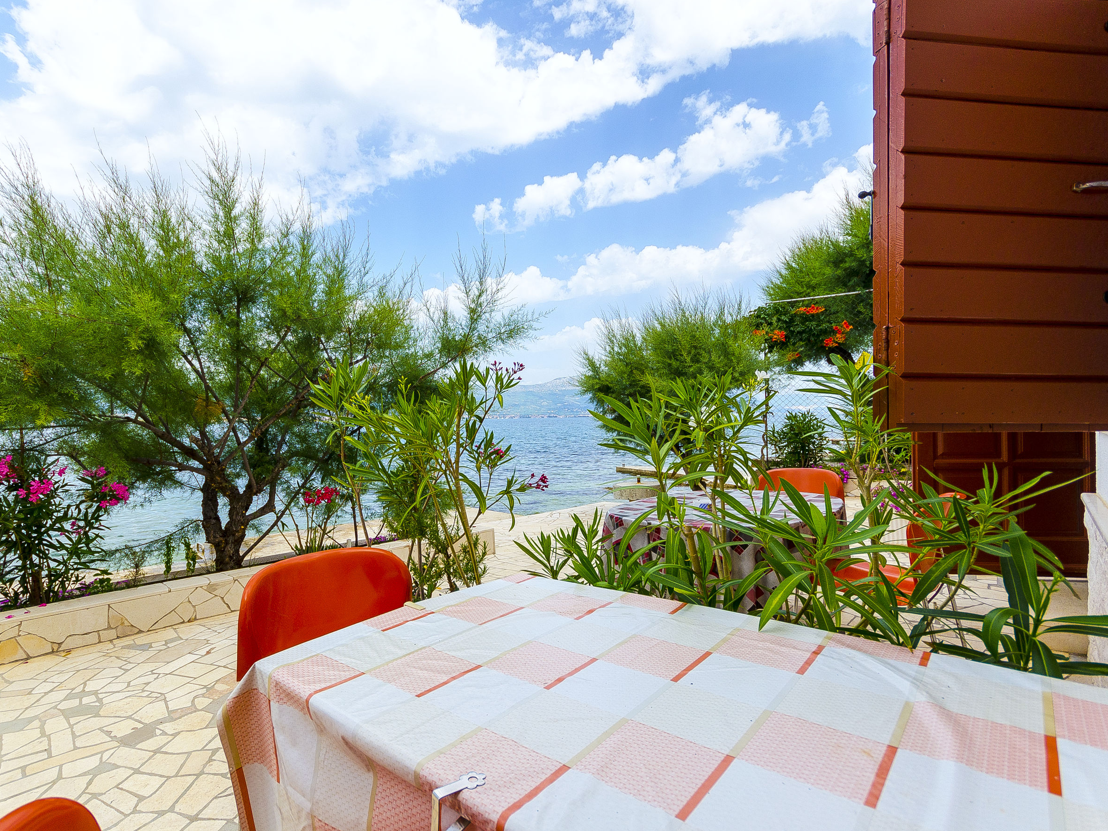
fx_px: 544
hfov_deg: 90.6
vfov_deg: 74.7
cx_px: 487
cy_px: 417
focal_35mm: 17
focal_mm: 10
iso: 100
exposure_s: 1/800
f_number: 6.3
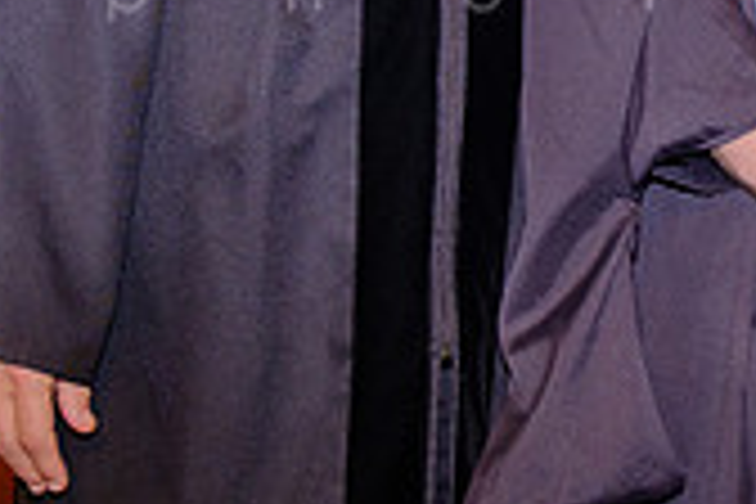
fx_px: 2478
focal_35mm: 118
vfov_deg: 11.3
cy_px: -163
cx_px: 858
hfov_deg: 16.7
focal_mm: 18
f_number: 4
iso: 800
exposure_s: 1/125
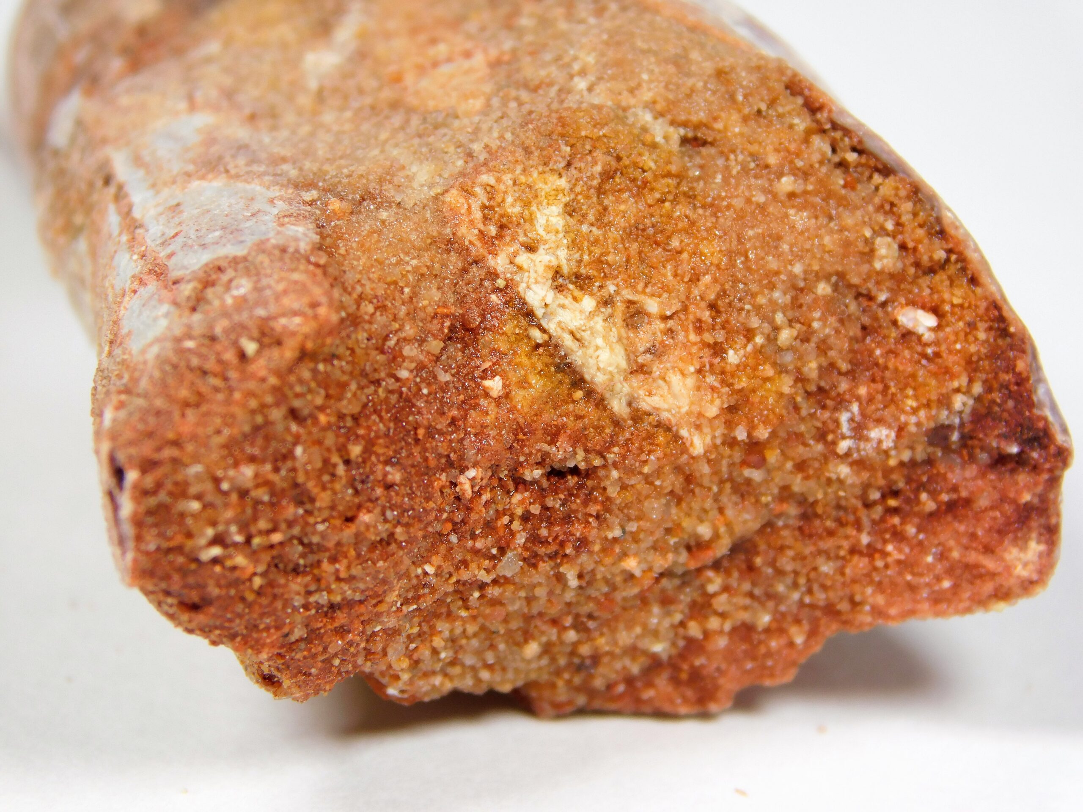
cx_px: 542
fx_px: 7258
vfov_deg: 6.4
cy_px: 406
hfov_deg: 8.5
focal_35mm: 232
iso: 125
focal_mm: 41.3
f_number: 5.6
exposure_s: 1/100
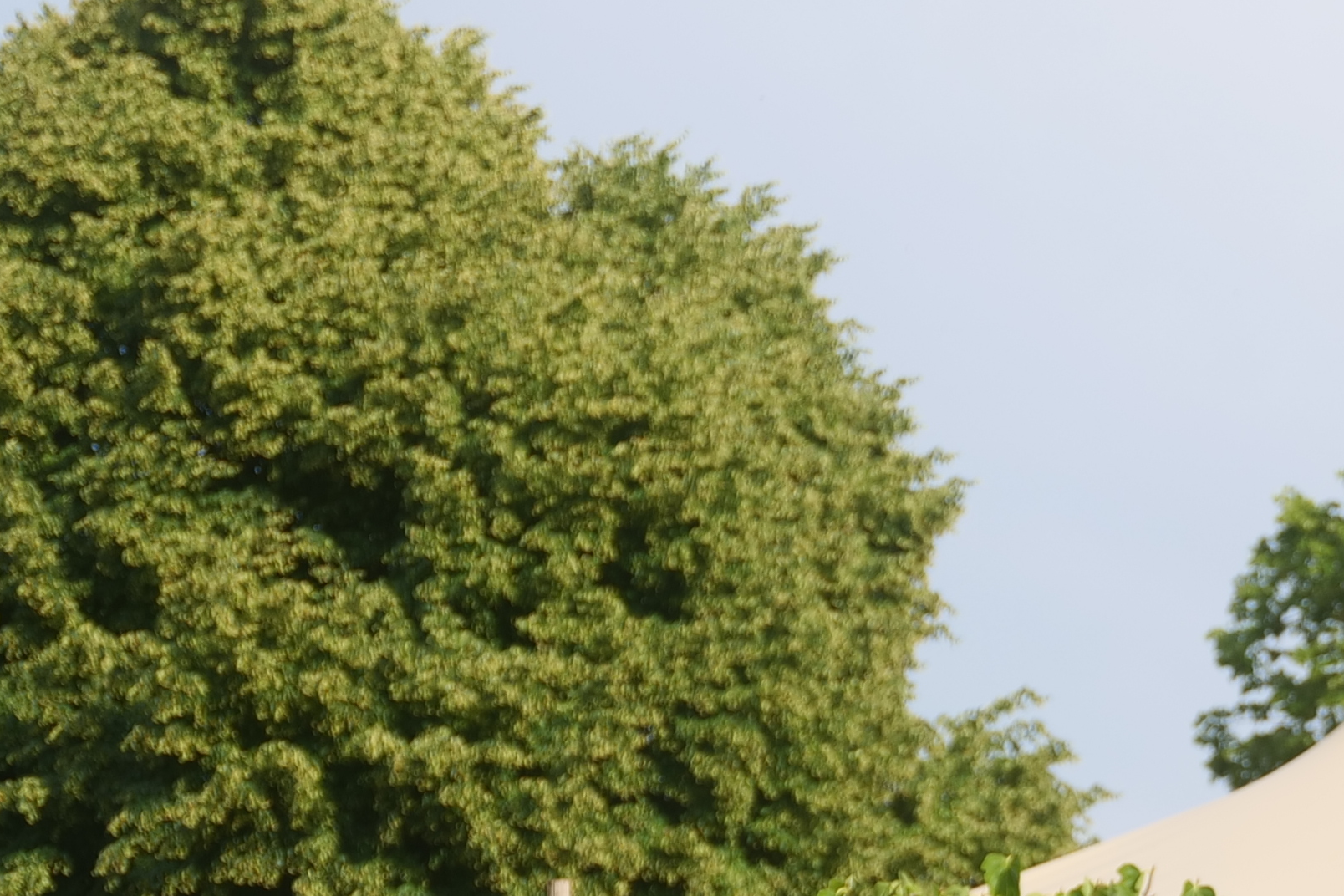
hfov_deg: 13.4
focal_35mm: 153
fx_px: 5712
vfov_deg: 8.8
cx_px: 1067
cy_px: 1212
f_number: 2.8
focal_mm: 41
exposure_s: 1/400
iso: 100
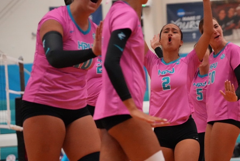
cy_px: 99
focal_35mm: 162
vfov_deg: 8.5
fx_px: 1081
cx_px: 199
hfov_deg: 12.6
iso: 12800
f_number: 2.8
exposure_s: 1/4000
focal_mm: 90
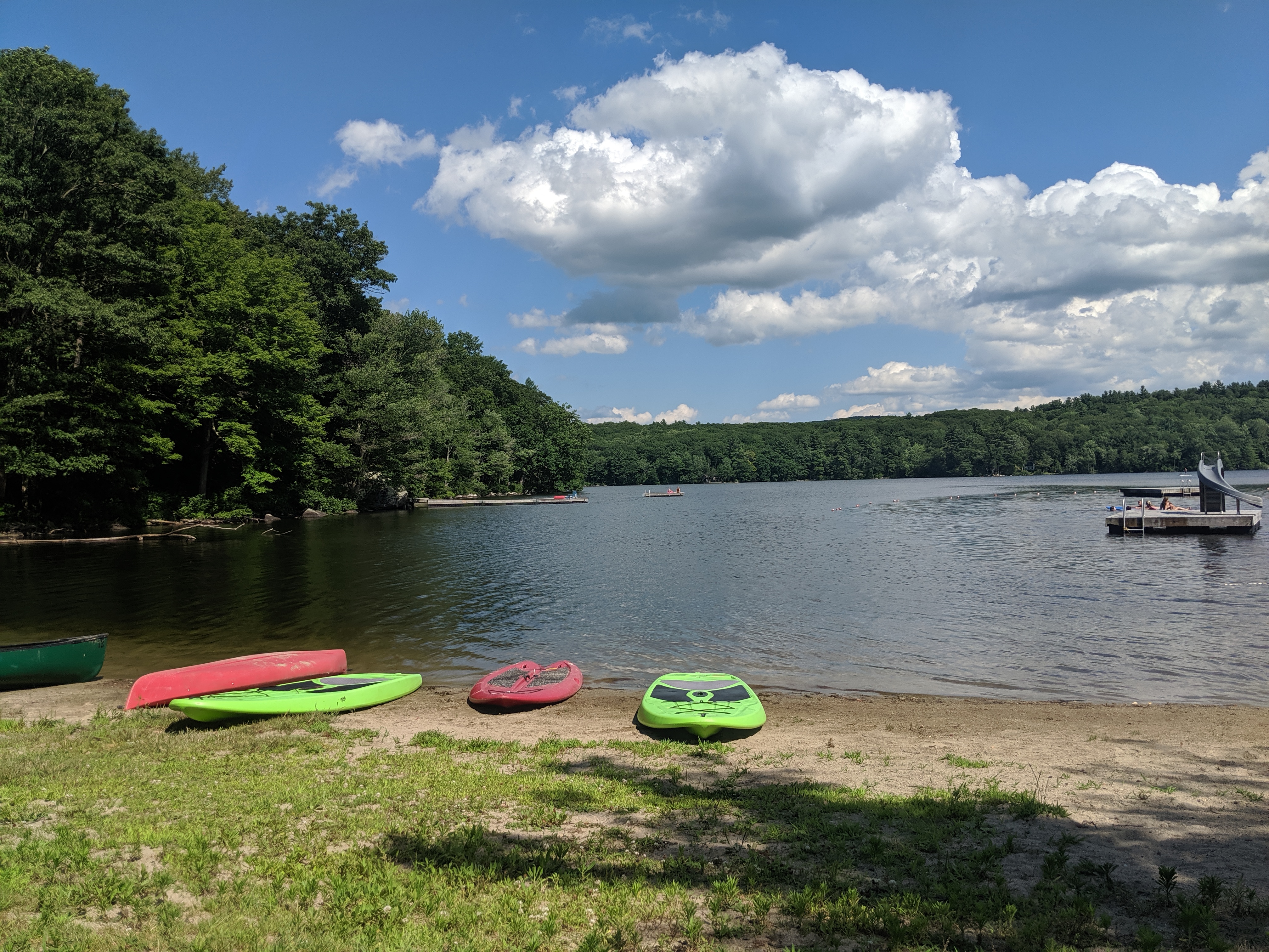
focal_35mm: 27
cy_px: 476
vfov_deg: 51.4
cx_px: 634
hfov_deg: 65.3
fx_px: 990
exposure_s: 1/4673
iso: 49
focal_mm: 4.44
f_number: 1.8
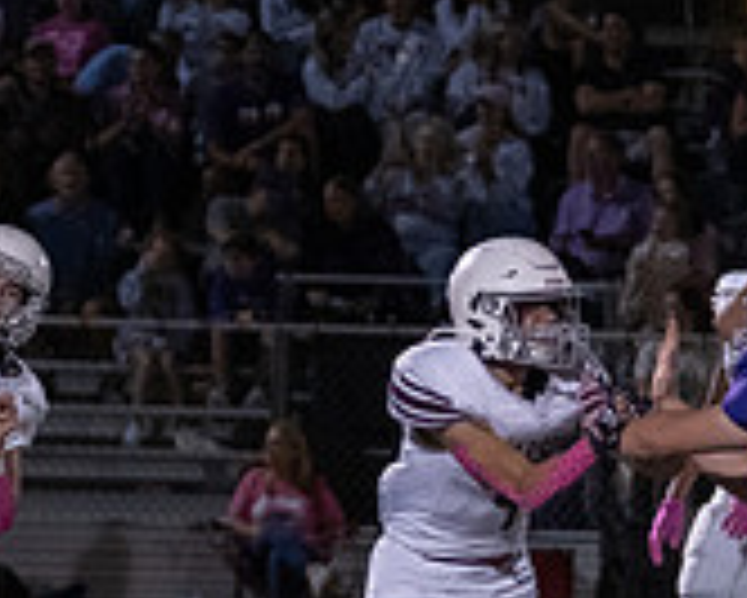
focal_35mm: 616
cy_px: 665
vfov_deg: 2.5
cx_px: -170
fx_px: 13627
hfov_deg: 3.1
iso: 3200
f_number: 2.8
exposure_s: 1/1250
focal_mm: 101
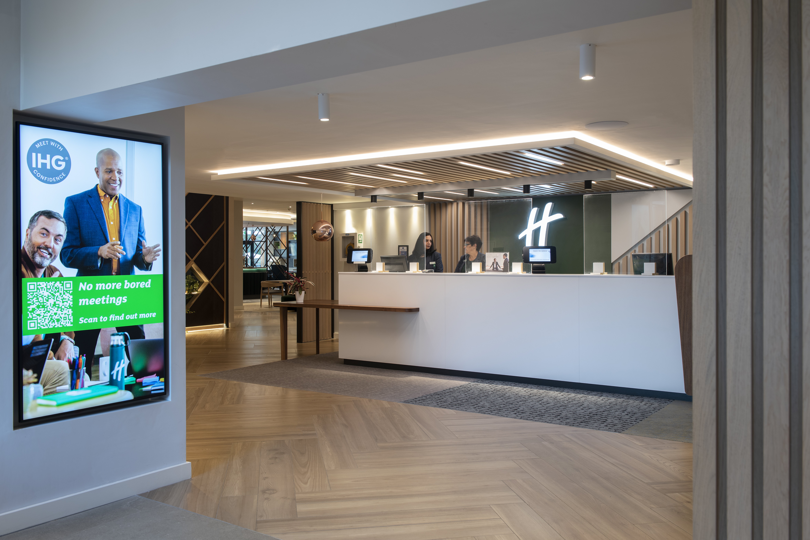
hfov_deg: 58.7
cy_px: 270
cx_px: 405
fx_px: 720
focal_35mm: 32
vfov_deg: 41.1
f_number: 7.1
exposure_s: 1/3
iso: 100
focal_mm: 32
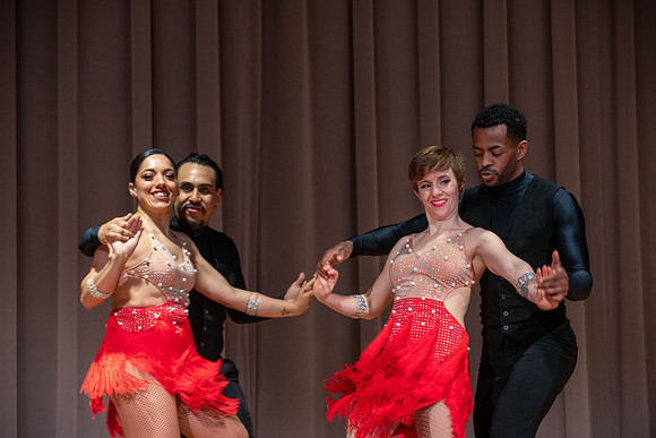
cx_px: 328
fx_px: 2114
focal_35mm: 116
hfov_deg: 17.6
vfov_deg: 11.8
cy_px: 219
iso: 1600
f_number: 4
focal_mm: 116
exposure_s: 1/160
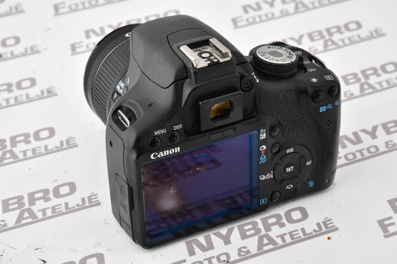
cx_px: 198
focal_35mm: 120
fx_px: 1323
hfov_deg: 17.1
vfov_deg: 11.4
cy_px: 132
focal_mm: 120
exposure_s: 1/125
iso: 1600
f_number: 16
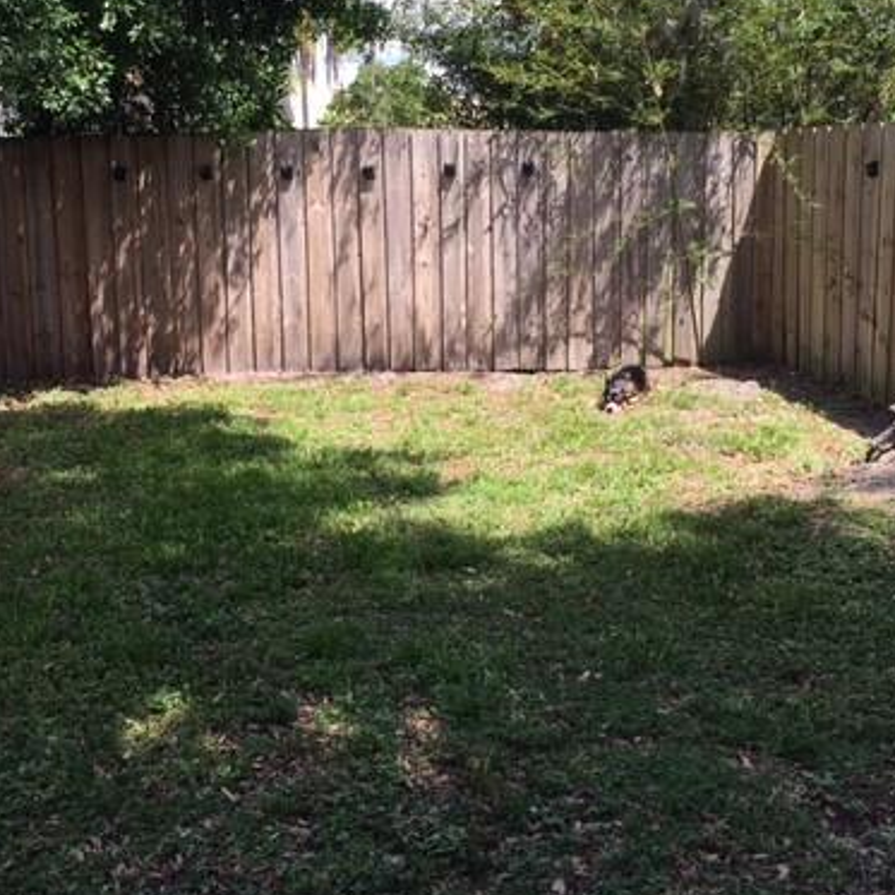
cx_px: 410
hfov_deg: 38.3
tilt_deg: -6.8
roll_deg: +1.0
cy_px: 353
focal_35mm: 44
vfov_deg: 38.2
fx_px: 1287
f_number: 2.2
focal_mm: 4.15
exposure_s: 1/530
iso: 25
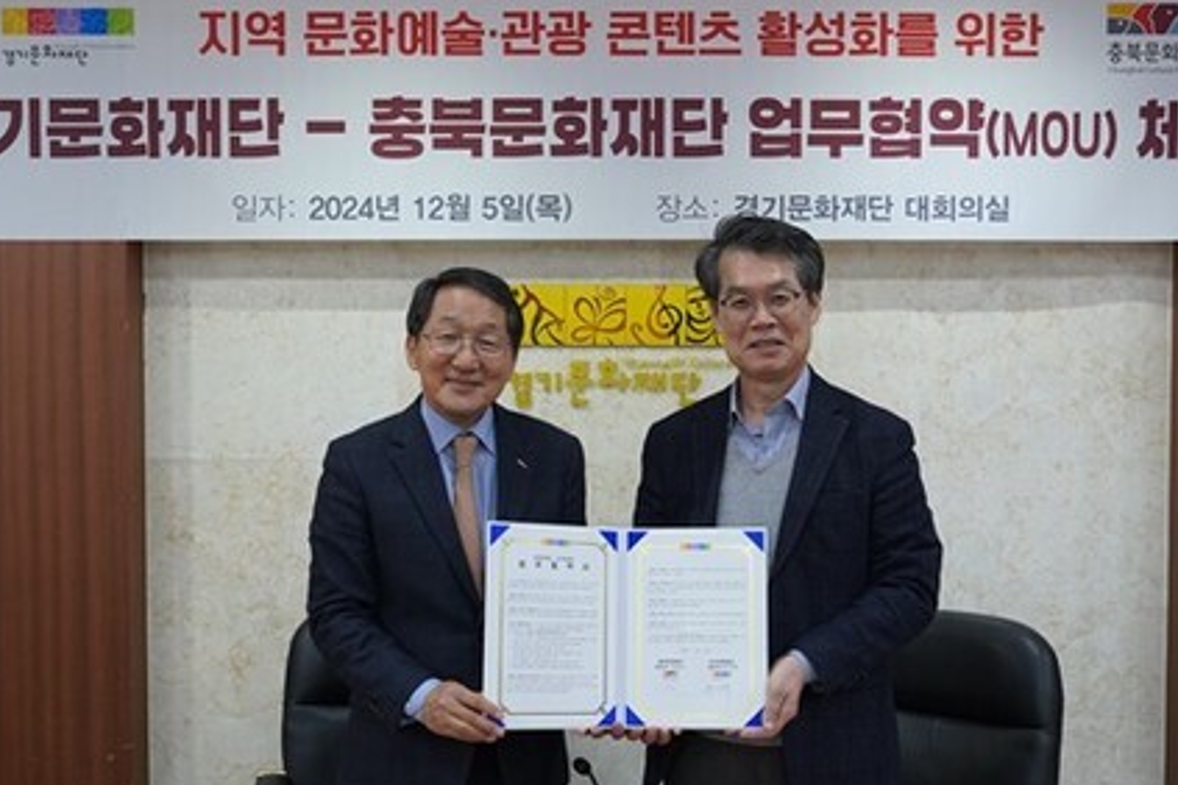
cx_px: 618
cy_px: 423
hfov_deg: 44.5
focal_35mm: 44
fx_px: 1440
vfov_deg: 30.5
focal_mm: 31
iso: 3200
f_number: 4
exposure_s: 1/160
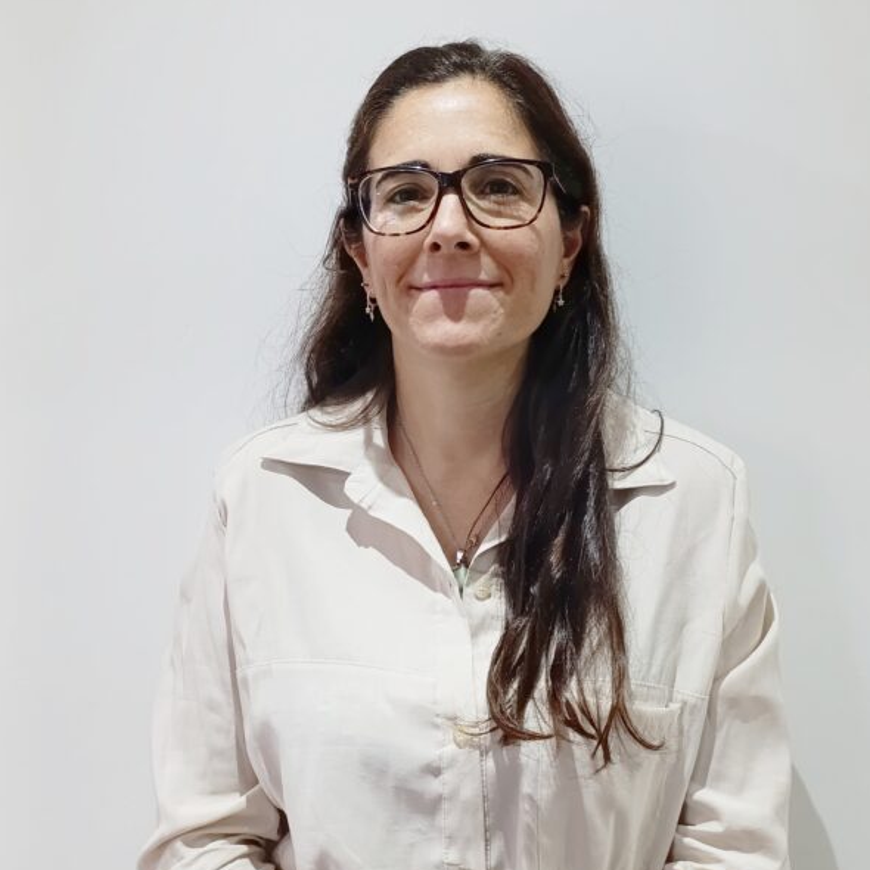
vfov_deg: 31.1
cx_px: 436
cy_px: 393
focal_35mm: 55
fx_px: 1564
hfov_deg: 31.1
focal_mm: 6.11
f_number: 1.65
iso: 744
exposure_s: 1/100
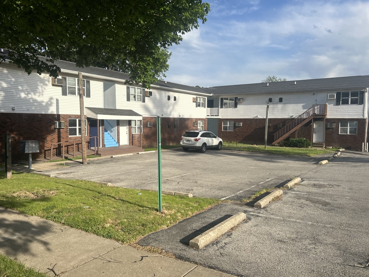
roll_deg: -0.4
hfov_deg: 67.3
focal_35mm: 26
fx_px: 277
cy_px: 138
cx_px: 184
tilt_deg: -4.9
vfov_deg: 53.1
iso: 50
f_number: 1.5
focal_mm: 5.7
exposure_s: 1/3571
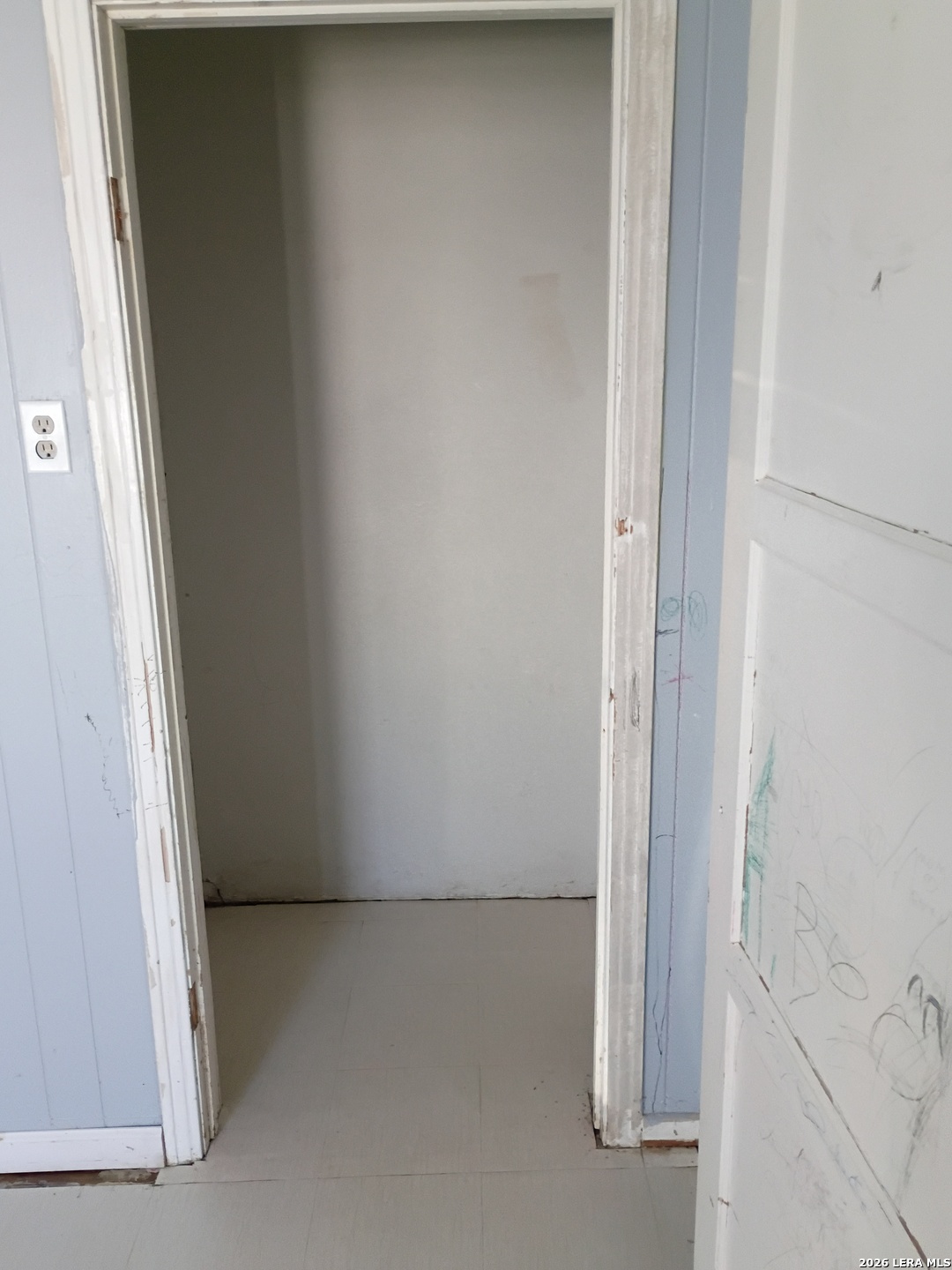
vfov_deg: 61.7
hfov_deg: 48.2
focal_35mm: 29
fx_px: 1063
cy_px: 635
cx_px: 476
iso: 893
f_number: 1.8
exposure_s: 1/60
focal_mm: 4.27
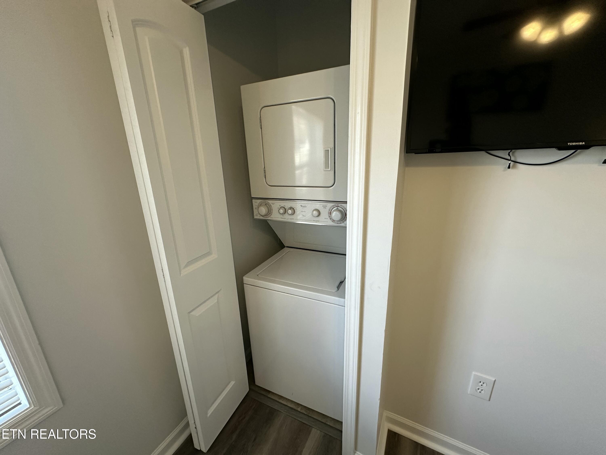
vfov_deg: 85.7
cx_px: 303
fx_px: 245
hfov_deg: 102.1
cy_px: 228
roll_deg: +1.6
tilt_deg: -15.4
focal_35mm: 14
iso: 200
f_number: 2.2
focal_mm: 2.22
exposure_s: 1/120
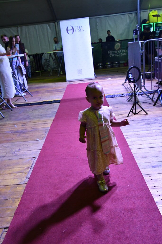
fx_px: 223
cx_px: 81
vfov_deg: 57.2
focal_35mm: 33
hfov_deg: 40.0
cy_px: 122
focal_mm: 22
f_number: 6.3
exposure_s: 1/160
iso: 4000
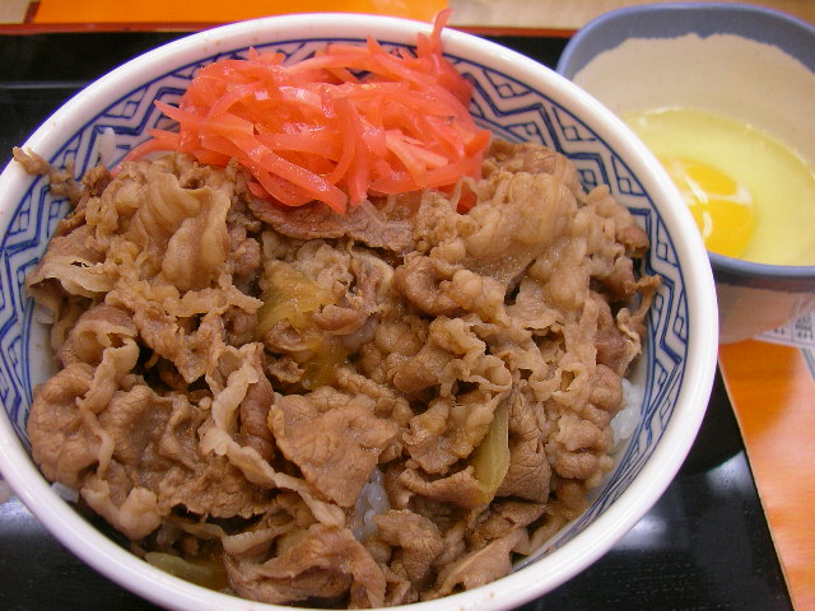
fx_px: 895
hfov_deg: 49.0
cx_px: 408
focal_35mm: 38
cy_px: 306
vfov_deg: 37.7
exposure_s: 1/47
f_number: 2.9
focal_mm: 6
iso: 100
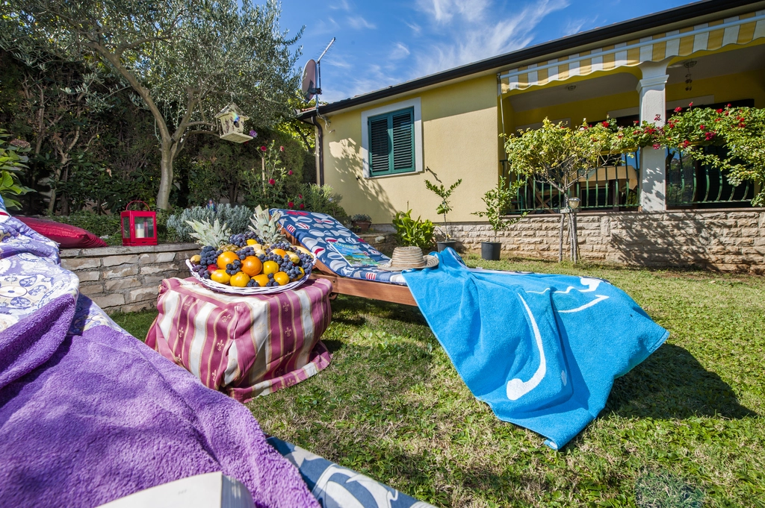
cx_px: 382
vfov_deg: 81.1
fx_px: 297
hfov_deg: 104.3
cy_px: 254
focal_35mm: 14
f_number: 9
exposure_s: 1/200
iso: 200
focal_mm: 14
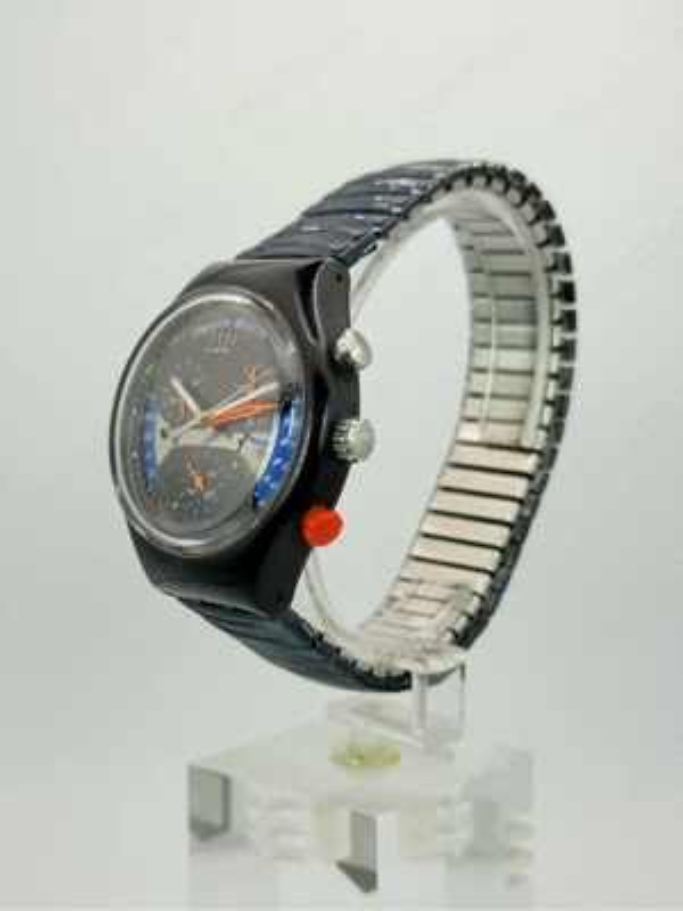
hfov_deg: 30.3
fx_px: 1263
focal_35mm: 48
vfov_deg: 39.7
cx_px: 342
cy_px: 456
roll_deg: -1.2
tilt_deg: -7.4
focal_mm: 6.76
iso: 100
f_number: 1.78
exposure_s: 1/1000
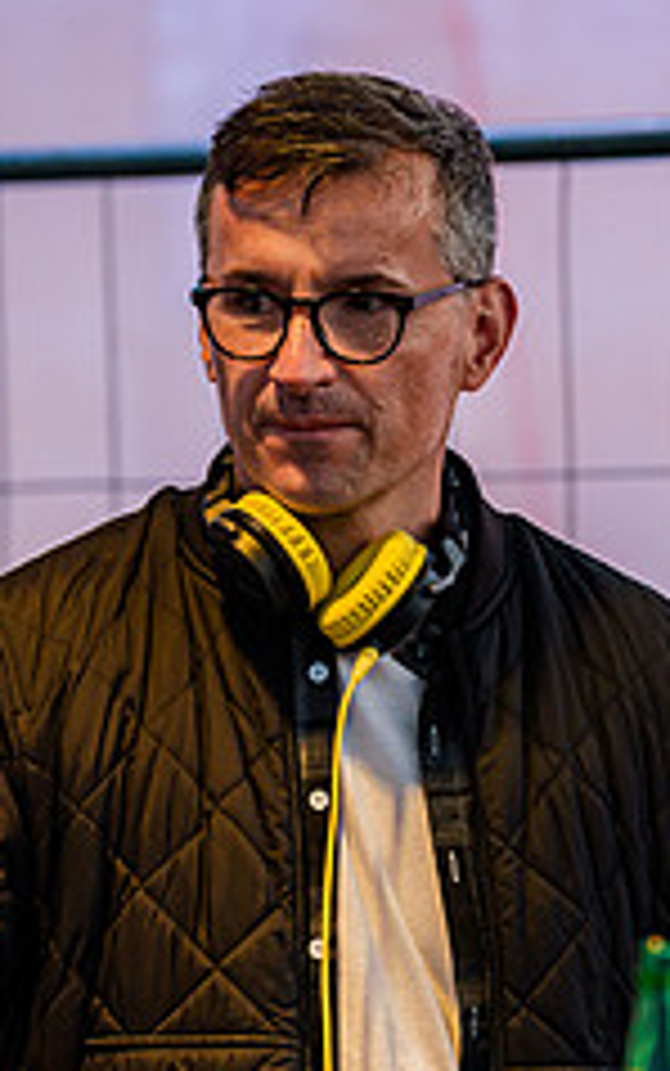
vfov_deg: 7.3
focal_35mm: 289
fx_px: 8433
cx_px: 283
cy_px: 675
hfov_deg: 4.5
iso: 250
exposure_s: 1/160
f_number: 2.8
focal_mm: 150
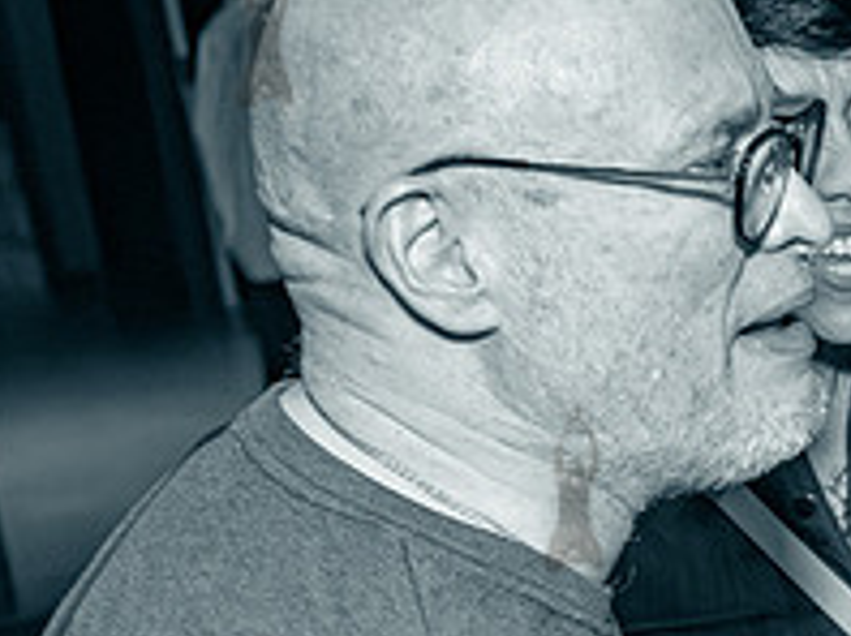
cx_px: 1344
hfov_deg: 16.0
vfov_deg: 13.0
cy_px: 725
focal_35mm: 111
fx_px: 2726
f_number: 5
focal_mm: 35
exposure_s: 1/400
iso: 8000
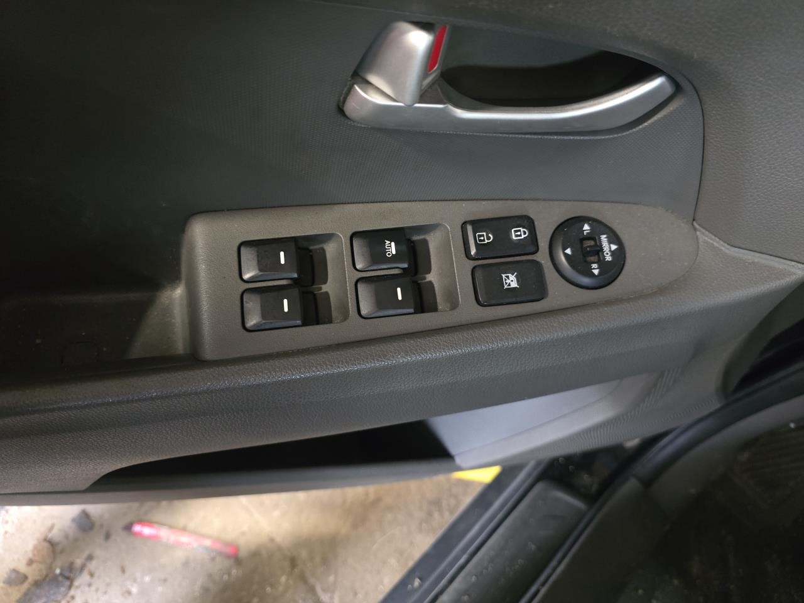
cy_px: 302
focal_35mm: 23
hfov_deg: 73.9
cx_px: 402
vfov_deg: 58.9
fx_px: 534
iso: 1600
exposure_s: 1/40
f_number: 1.7
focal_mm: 6.3
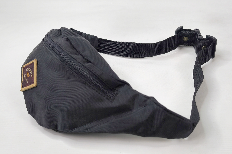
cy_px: 78
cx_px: 116
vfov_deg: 51.3
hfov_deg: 71.5
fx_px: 161
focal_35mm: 25
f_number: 1.9
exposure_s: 1/123
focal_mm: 6.92
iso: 50
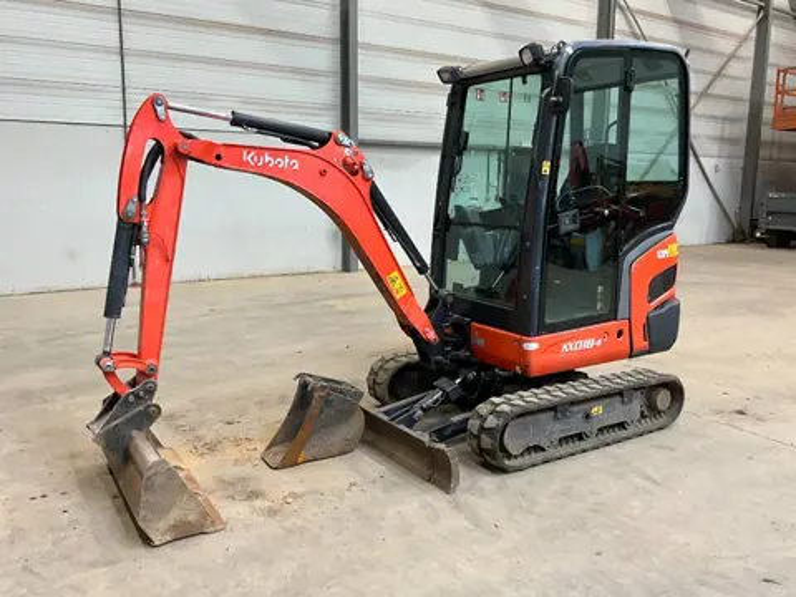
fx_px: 667
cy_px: 298
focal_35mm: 29
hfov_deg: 61.7
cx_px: 398
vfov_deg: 48.2
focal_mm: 3
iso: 160
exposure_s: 1/60
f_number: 1.8
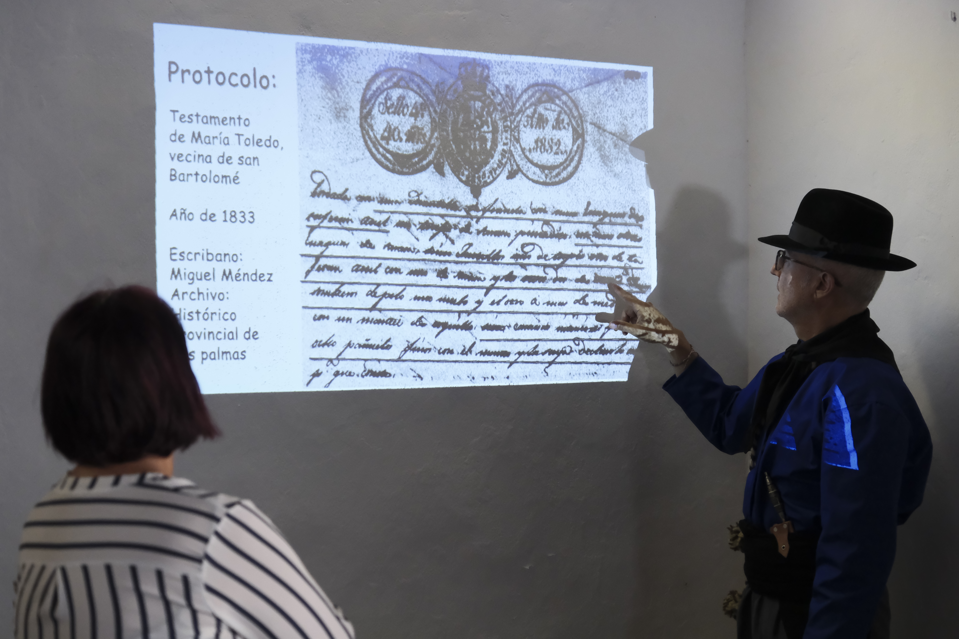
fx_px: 2690
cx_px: 480
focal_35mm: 101
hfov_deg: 20.2
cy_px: 320
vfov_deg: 13.6
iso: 4000
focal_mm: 67.5
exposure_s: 1/800
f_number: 4
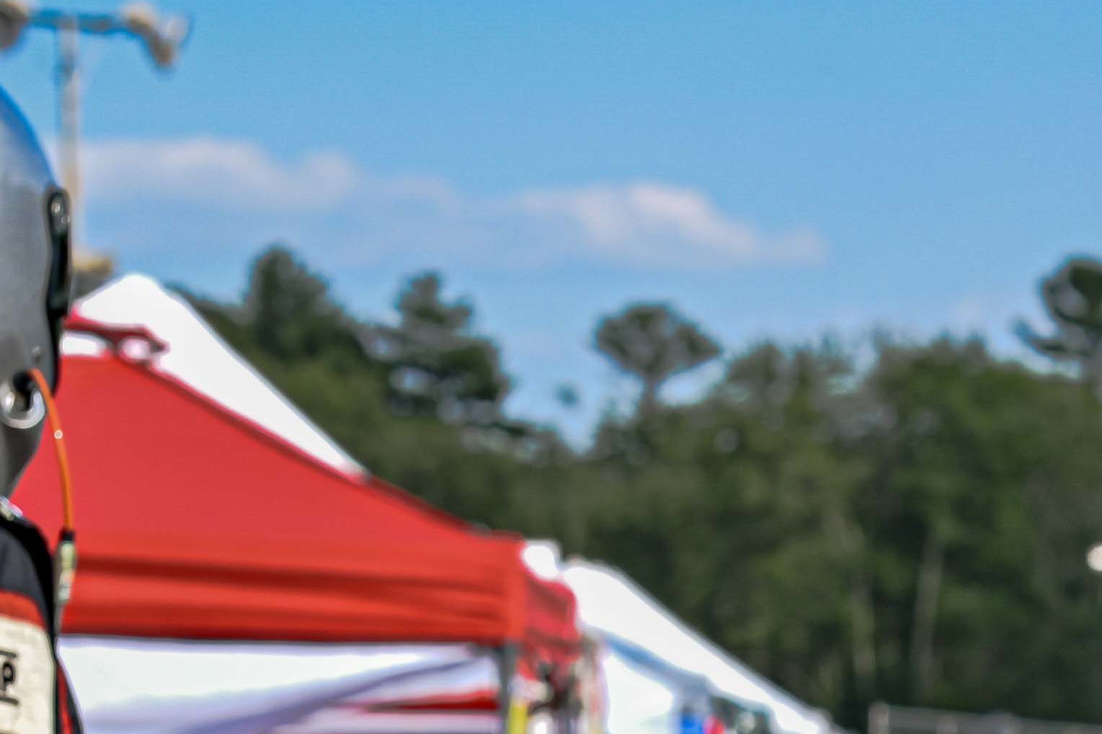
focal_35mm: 270
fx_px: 8264
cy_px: 1703
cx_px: 1983
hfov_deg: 7.4
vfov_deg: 5.0
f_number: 5.6
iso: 32
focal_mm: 50
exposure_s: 1/125
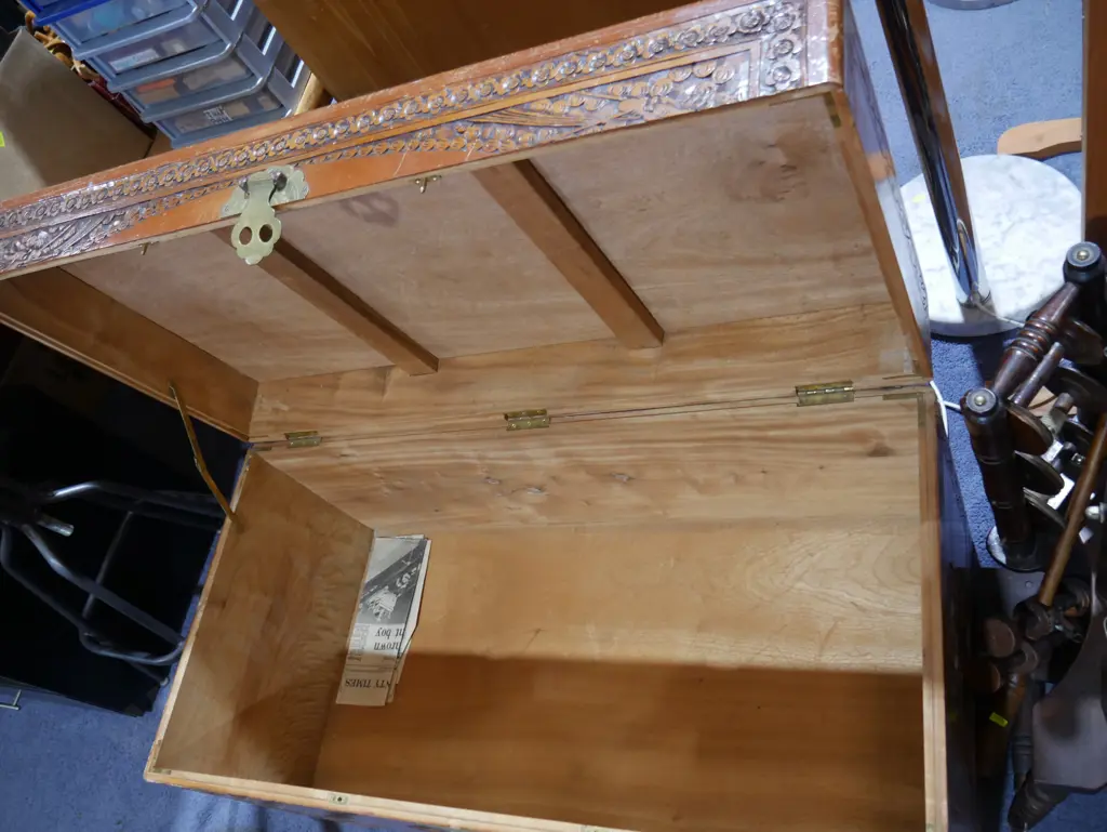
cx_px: 554
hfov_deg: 63.4
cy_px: 416
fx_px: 896
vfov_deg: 49.8
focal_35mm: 28
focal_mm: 14
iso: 500
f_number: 3.5
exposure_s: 1/60
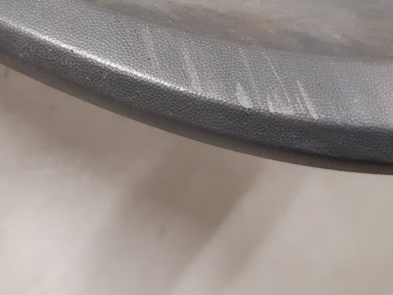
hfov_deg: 41.2
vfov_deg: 30.8
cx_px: 170
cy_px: 62
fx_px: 522
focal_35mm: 46
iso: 250
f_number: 1.7
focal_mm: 3.93
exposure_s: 1/33
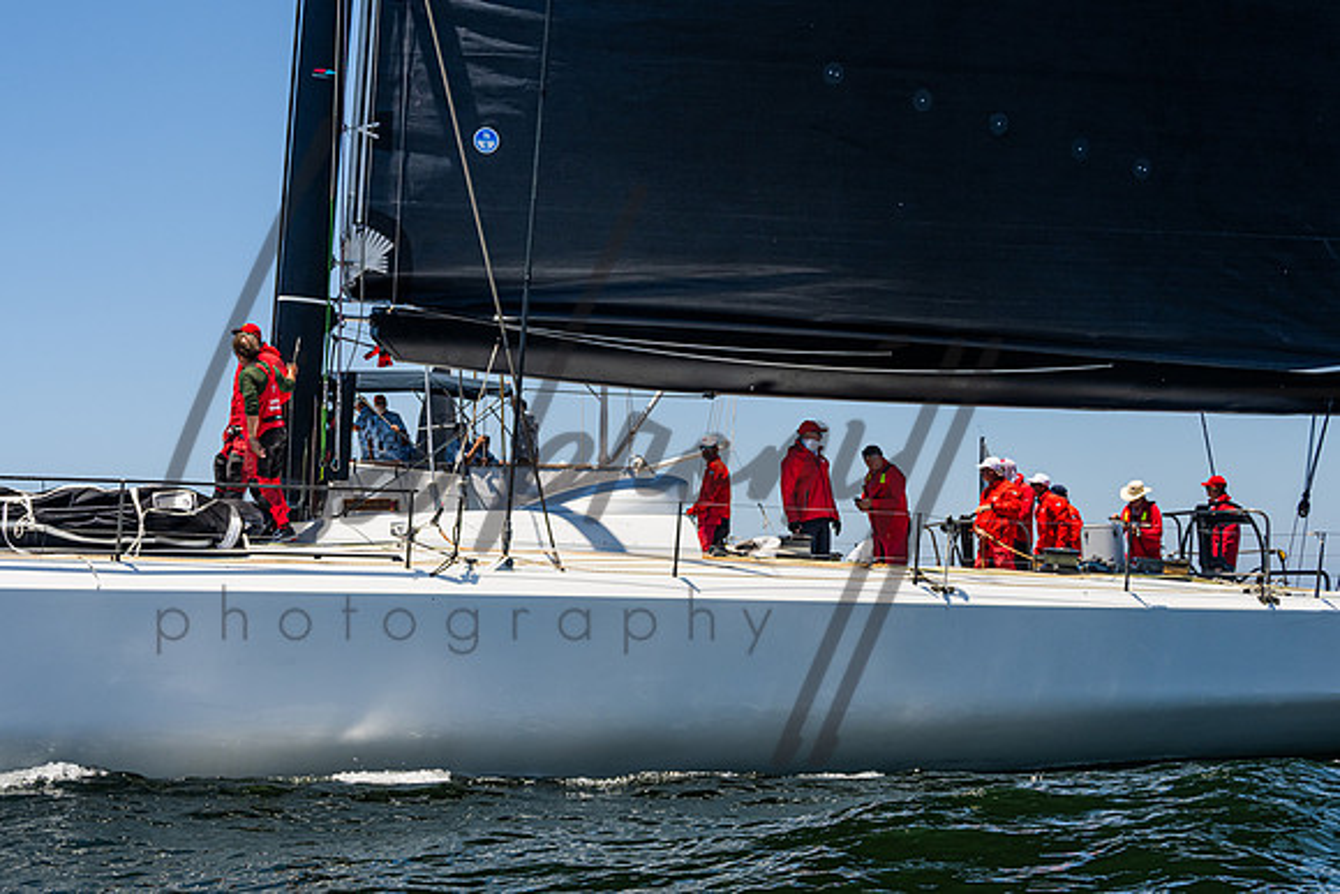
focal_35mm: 61
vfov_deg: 22.3
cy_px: 424
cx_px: 617
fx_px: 2265
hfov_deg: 32.9
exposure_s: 1/1600
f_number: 8
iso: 400
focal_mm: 47
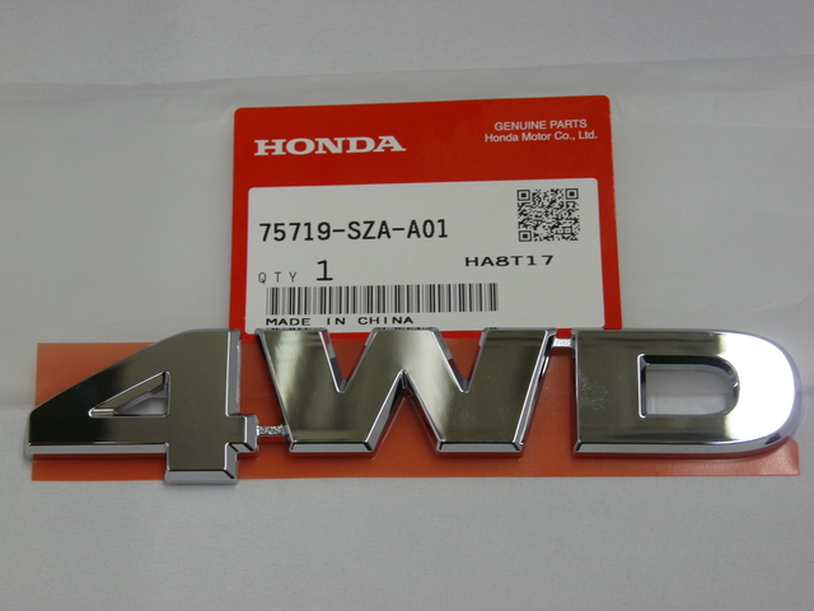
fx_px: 2939
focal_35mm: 125
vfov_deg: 11.9
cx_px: 407
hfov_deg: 15.8
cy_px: 306
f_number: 3.6
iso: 160
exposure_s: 1/40
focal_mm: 22.3
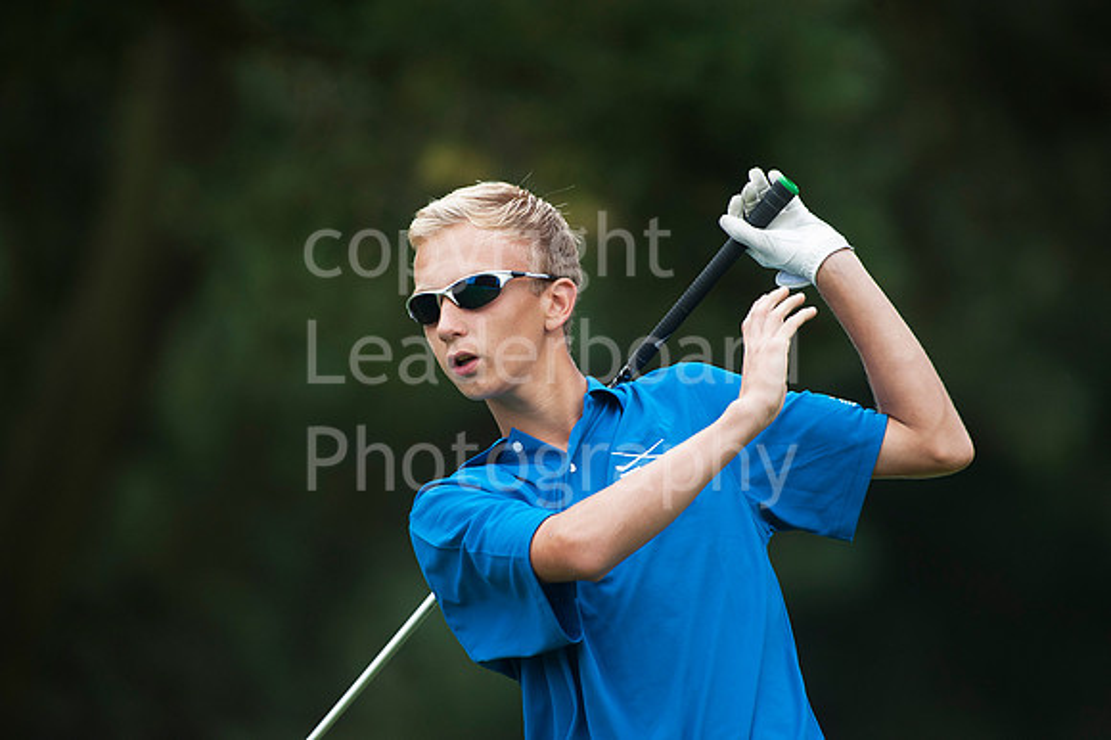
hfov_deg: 3.4
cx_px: 556
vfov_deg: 2.3
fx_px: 18505
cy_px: 370
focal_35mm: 600
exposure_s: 1/500
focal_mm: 600
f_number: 5.6
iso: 1000
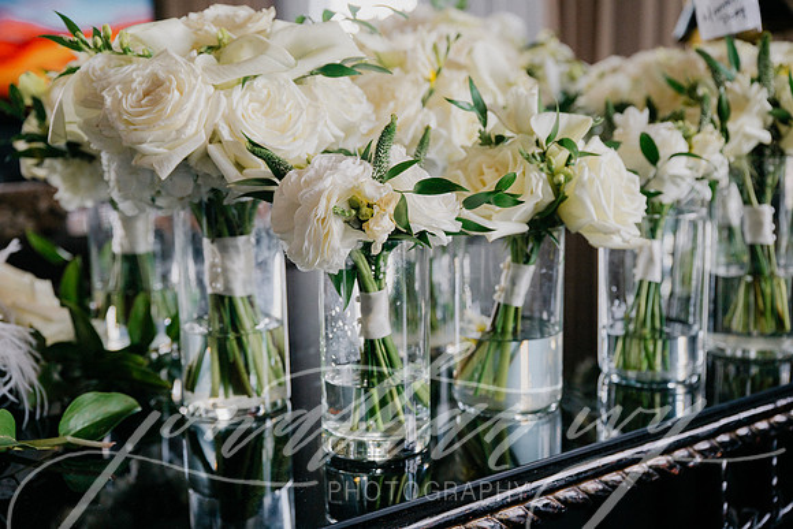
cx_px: 396
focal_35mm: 44
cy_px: 264
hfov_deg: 44.5
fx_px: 969
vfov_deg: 30.5
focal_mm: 44
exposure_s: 1/250
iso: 500
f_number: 4
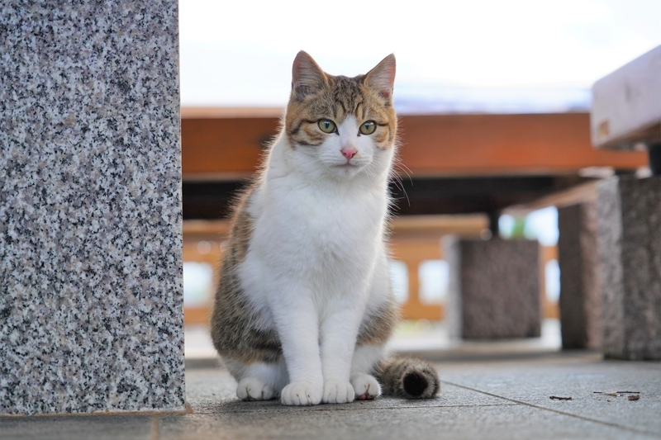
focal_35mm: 98
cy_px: 220
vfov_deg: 14.0
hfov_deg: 20.8
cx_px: 330
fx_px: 1799
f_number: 5.6
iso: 800
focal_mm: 98
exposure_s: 1/100
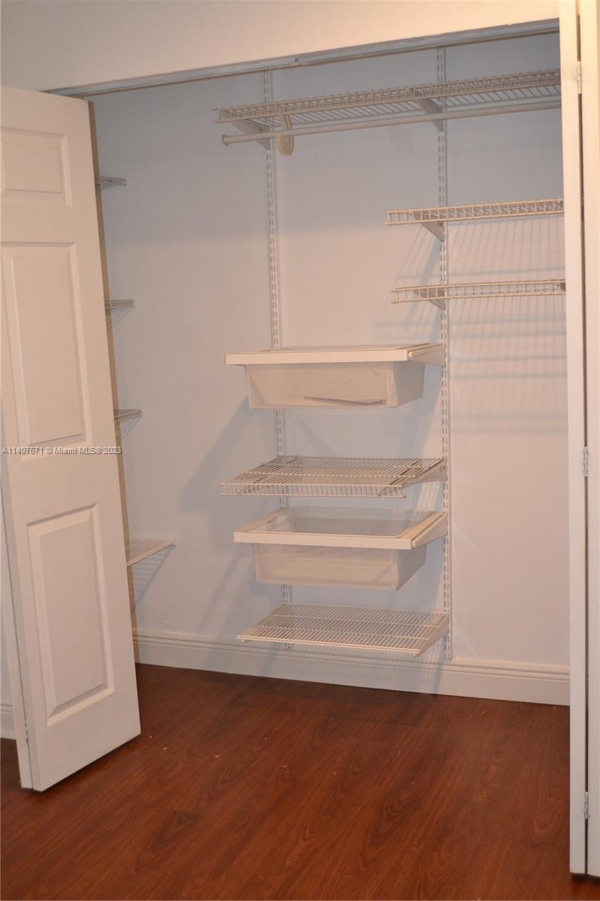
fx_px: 976
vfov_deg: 49.6
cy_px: 450
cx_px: 300
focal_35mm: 39
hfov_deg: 34.2
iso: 1800
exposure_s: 1/60
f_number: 4.2
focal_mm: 26
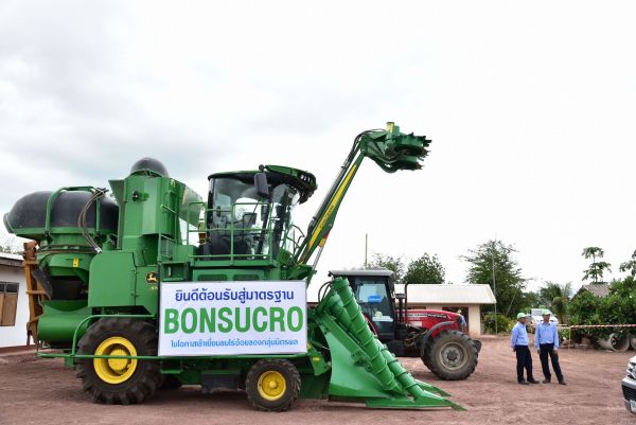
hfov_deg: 61.9
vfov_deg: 43.7
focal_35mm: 30
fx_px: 530
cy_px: 212
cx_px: 318
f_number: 7.1
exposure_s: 1/200
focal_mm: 30
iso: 320
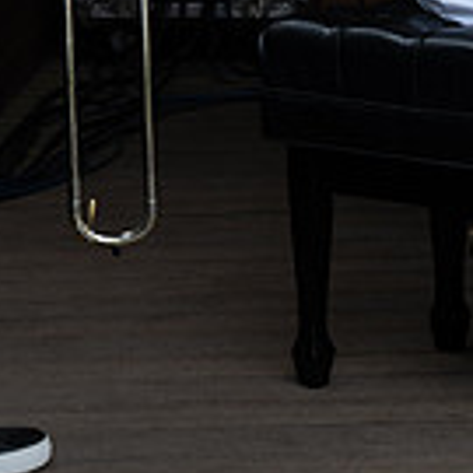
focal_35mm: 199
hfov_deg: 8.8
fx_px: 3076
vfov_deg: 8.5
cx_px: 189
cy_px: -294
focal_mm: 70
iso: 800
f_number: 5.6
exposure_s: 1/1700
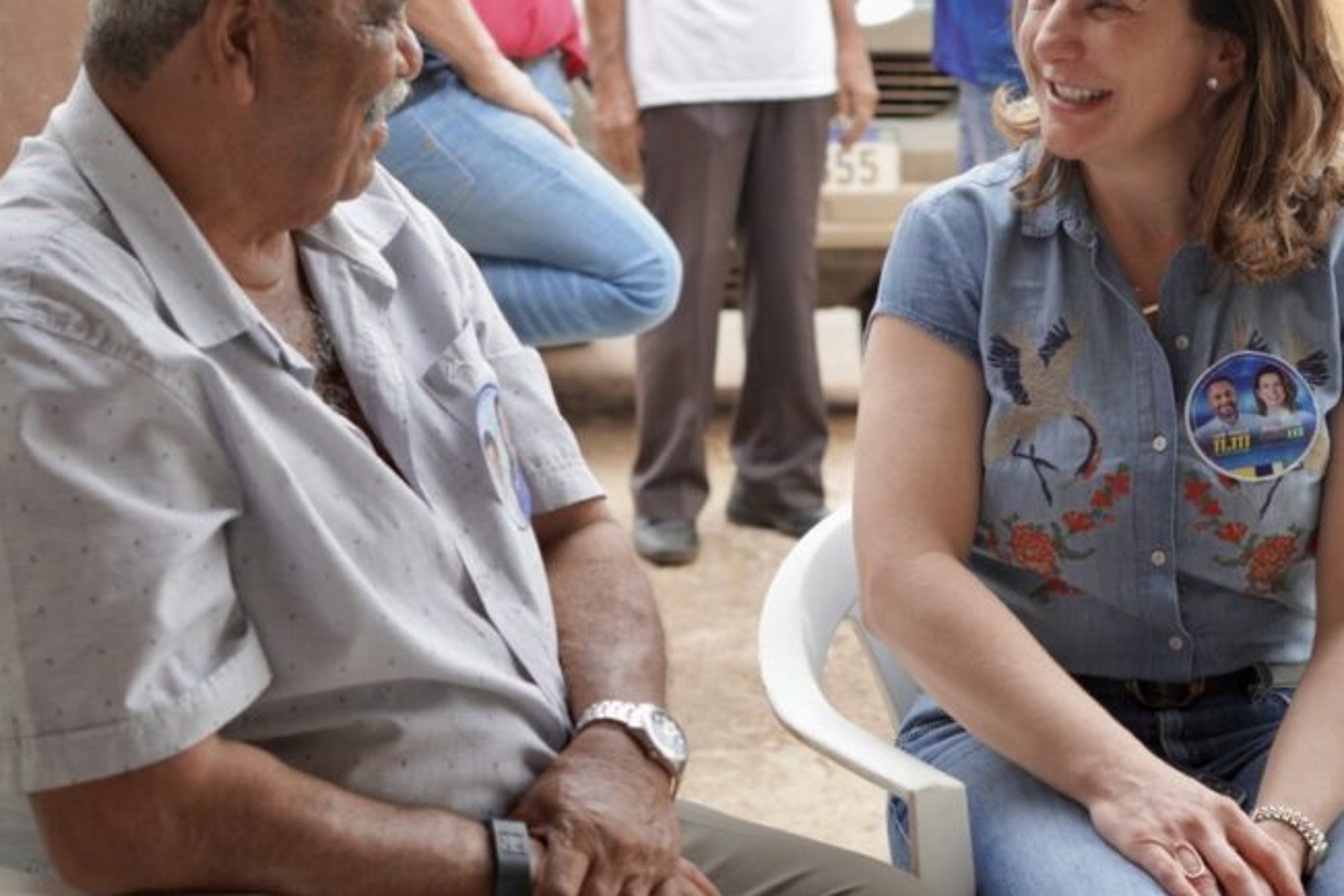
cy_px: 431
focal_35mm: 82
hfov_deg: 24.7
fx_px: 3061
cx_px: 768
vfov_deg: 16.7
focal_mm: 50
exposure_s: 1/100
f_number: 3.5
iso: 400
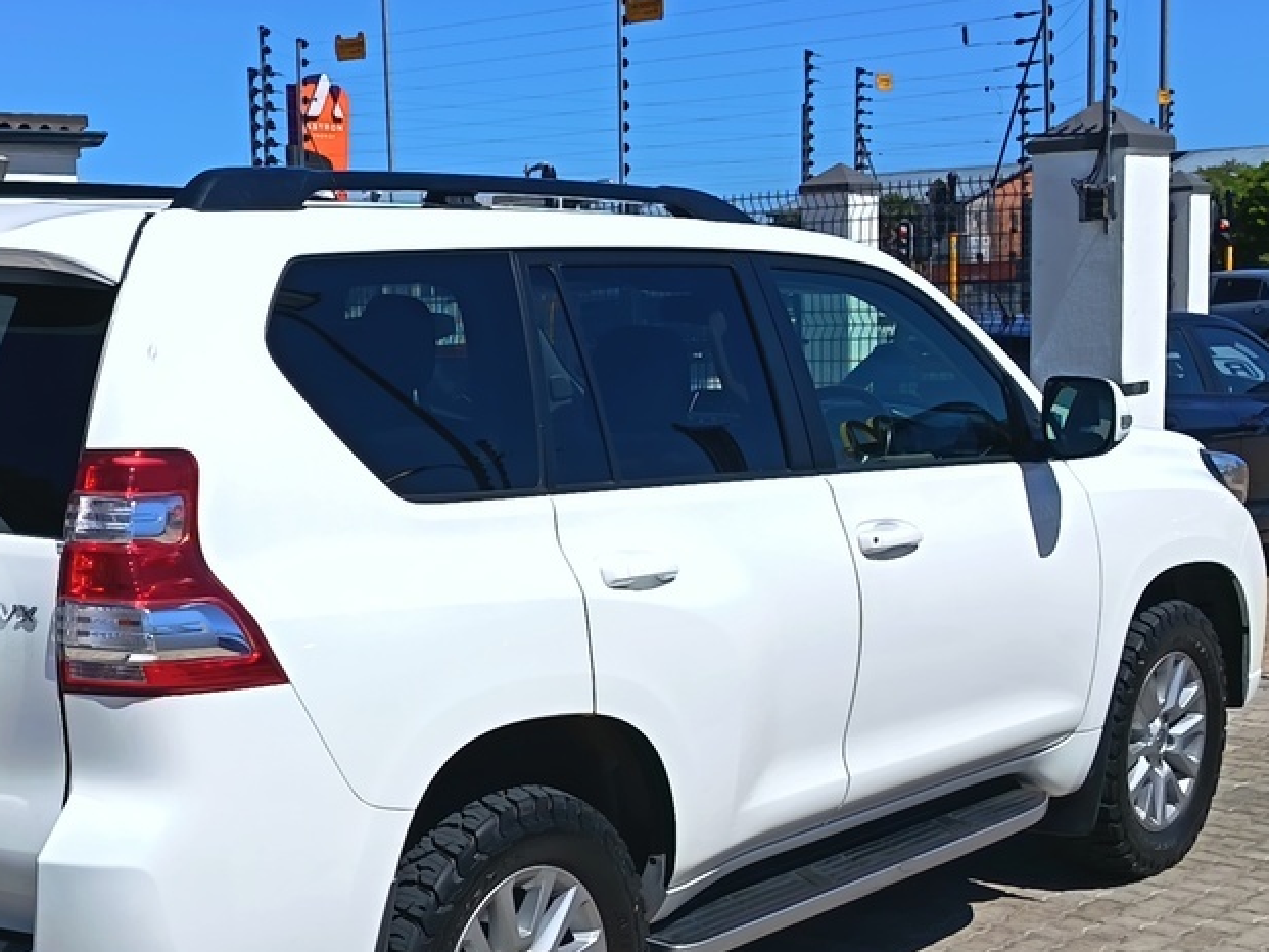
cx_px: 403
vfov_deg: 23.9
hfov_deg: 31.4
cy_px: 646
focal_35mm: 61
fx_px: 2237
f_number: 1.75
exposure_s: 1/1603
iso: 101
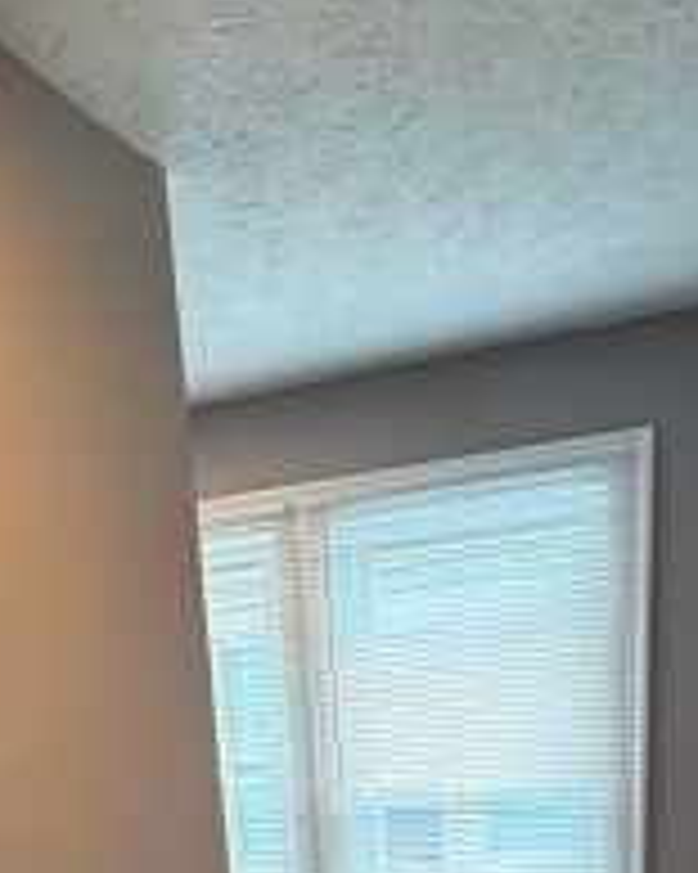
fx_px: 1215
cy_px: 1127
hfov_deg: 31.9
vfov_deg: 31.1
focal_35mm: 47
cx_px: 257
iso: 200
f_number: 2.2
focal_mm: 2.22
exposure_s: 1/120
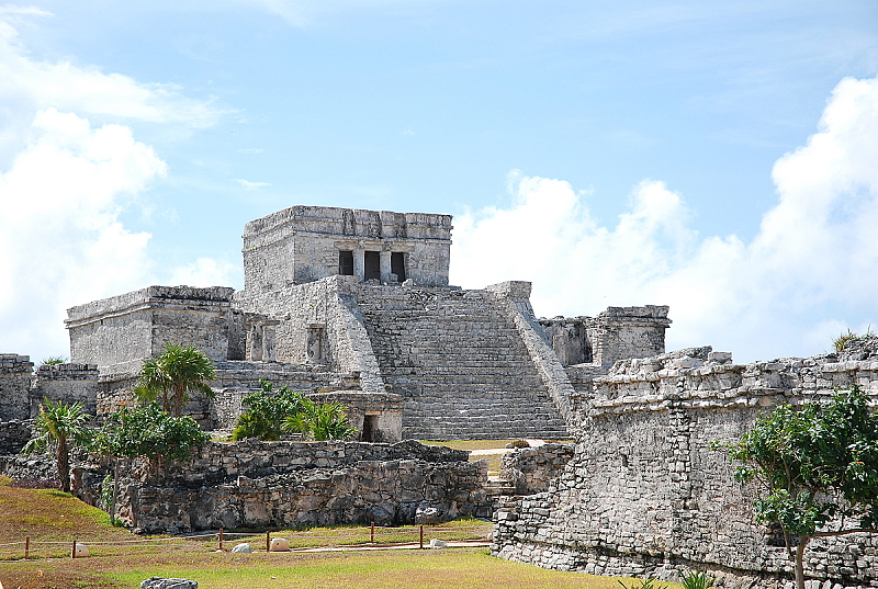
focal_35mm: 93
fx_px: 2273
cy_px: 294
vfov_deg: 14.8
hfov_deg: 21.9
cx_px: 439
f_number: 6.3
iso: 200
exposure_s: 1/640
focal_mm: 62
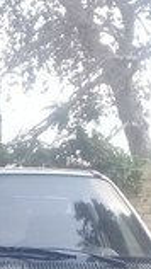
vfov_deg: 18.3
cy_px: 381
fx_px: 754
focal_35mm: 106
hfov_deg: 11.2
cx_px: -25
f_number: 2.2
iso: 64
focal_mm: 3.3
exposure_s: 1/100
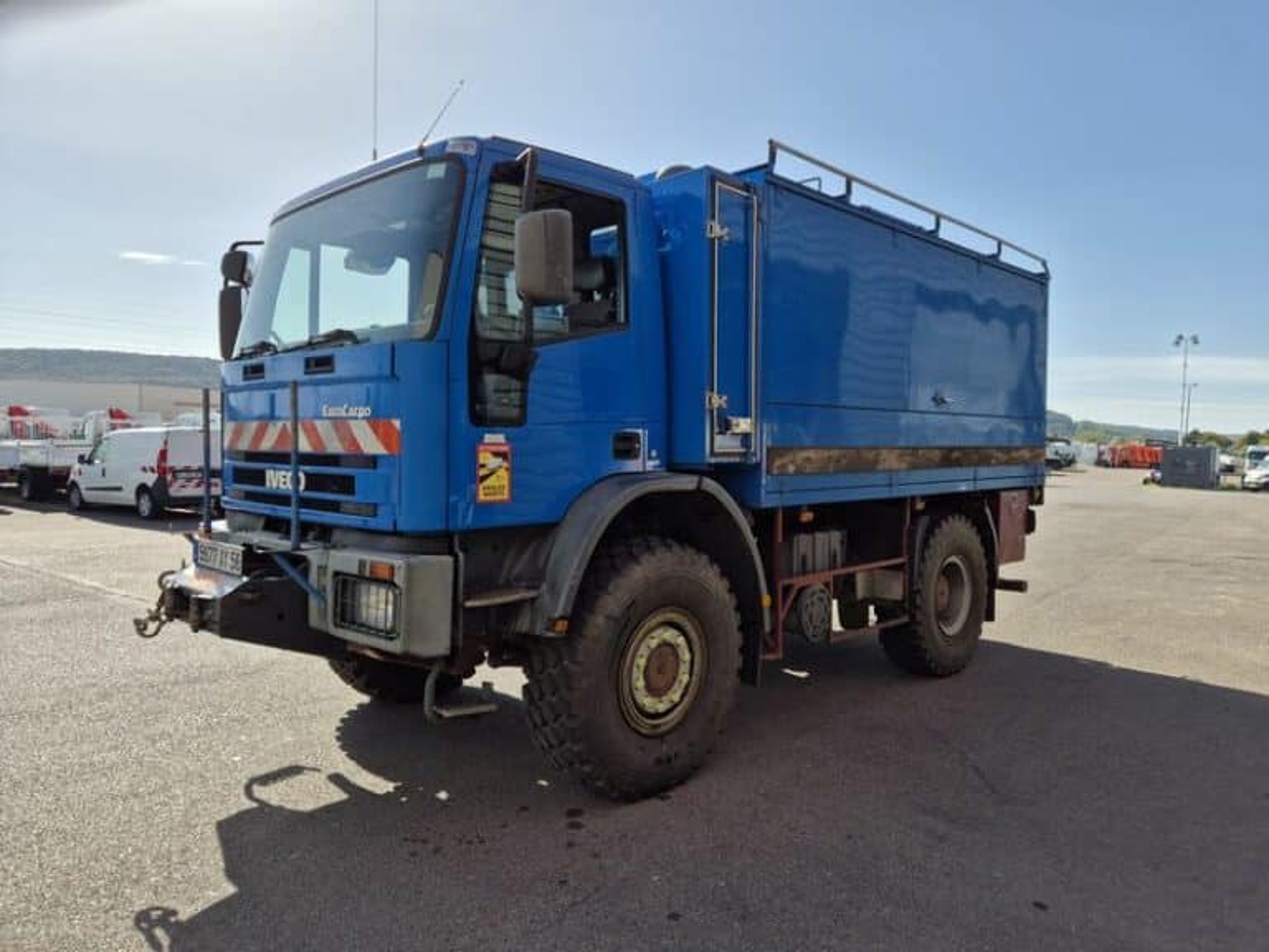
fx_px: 843
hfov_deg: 73.9
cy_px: 476
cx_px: 634
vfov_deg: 58.9
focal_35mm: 23
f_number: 1.8
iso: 25
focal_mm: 5.4
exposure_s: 1/1856
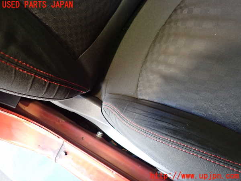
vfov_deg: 54.9
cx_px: 120
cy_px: 90
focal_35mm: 25
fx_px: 174
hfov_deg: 69.4
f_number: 2
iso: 400
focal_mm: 4.5
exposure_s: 1/30
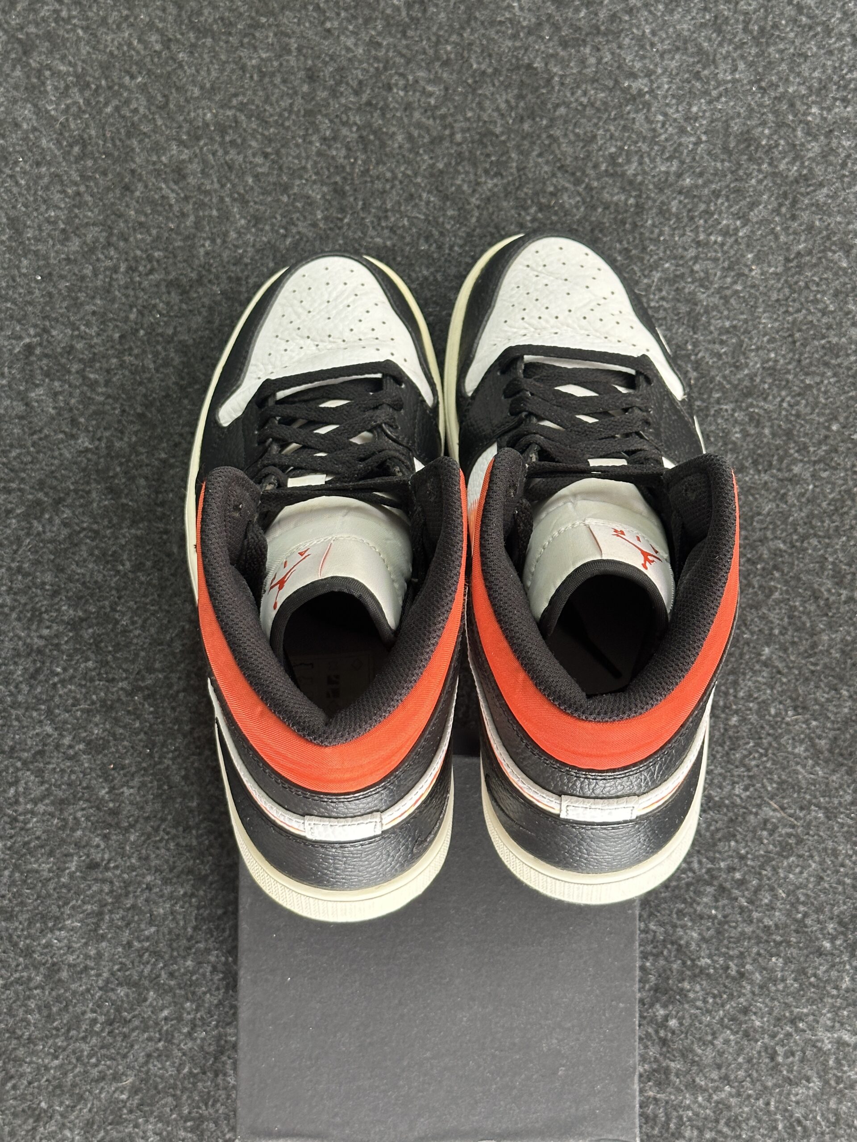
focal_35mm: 48
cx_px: 428
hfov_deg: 30.3
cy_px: 571
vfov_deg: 39.7
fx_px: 1584
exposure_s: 1/50
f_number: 1.78
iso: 200
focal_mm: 6.86
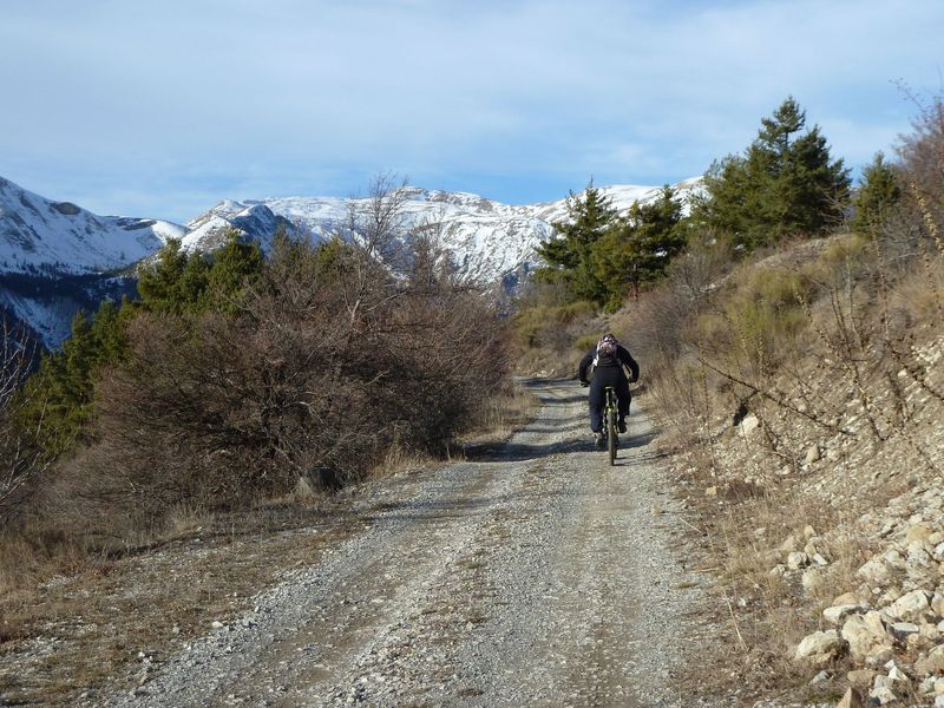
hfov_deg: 27.0
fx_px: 1963
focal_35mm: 72
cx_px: 472
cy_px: 354
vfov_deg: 20.4
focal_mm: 11.9
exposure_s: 1/500
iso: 80
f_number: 4.5
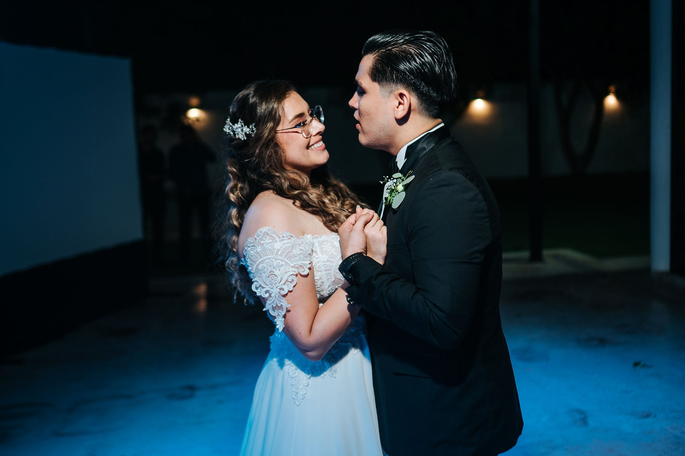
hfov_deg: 48.6
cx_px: 376
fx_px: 757
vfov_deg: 33.5
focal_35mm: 40
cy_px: 212
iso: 125
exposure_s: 1/160
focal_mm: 35
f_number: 1.8
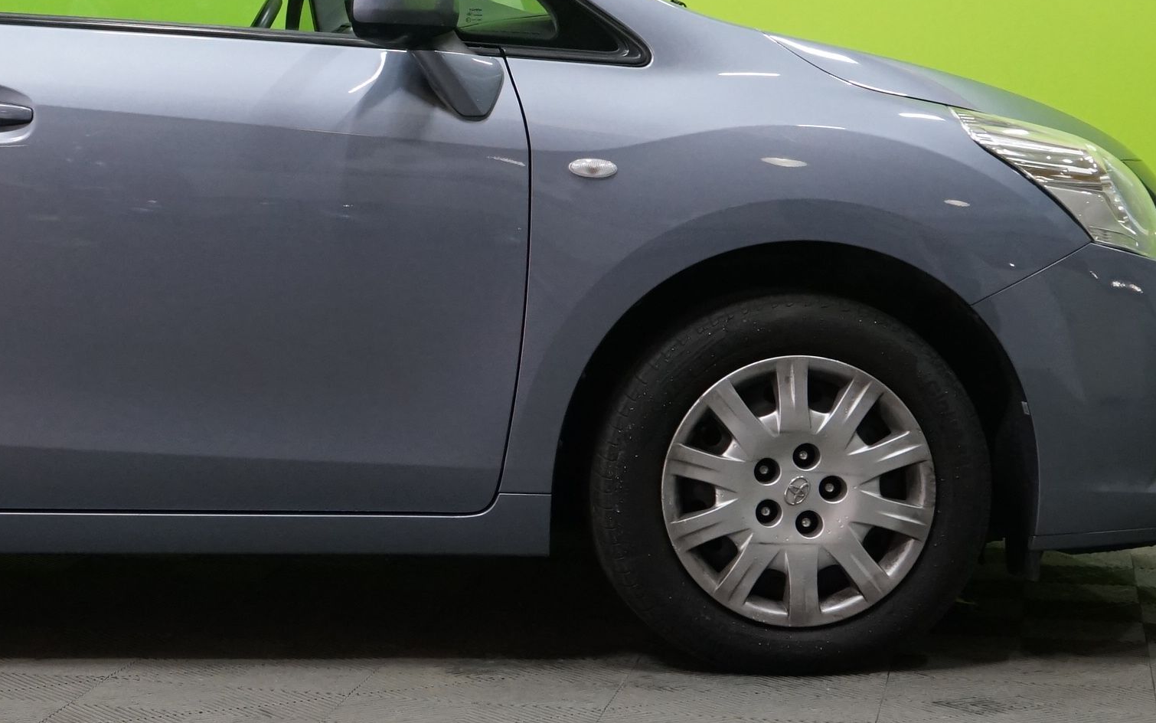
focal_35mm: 93
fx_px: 2930
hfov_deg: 21.4
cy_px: 222
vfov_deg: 14.0
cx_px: -31
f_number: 4.5
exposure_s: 1/200
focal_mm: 35
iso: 2000
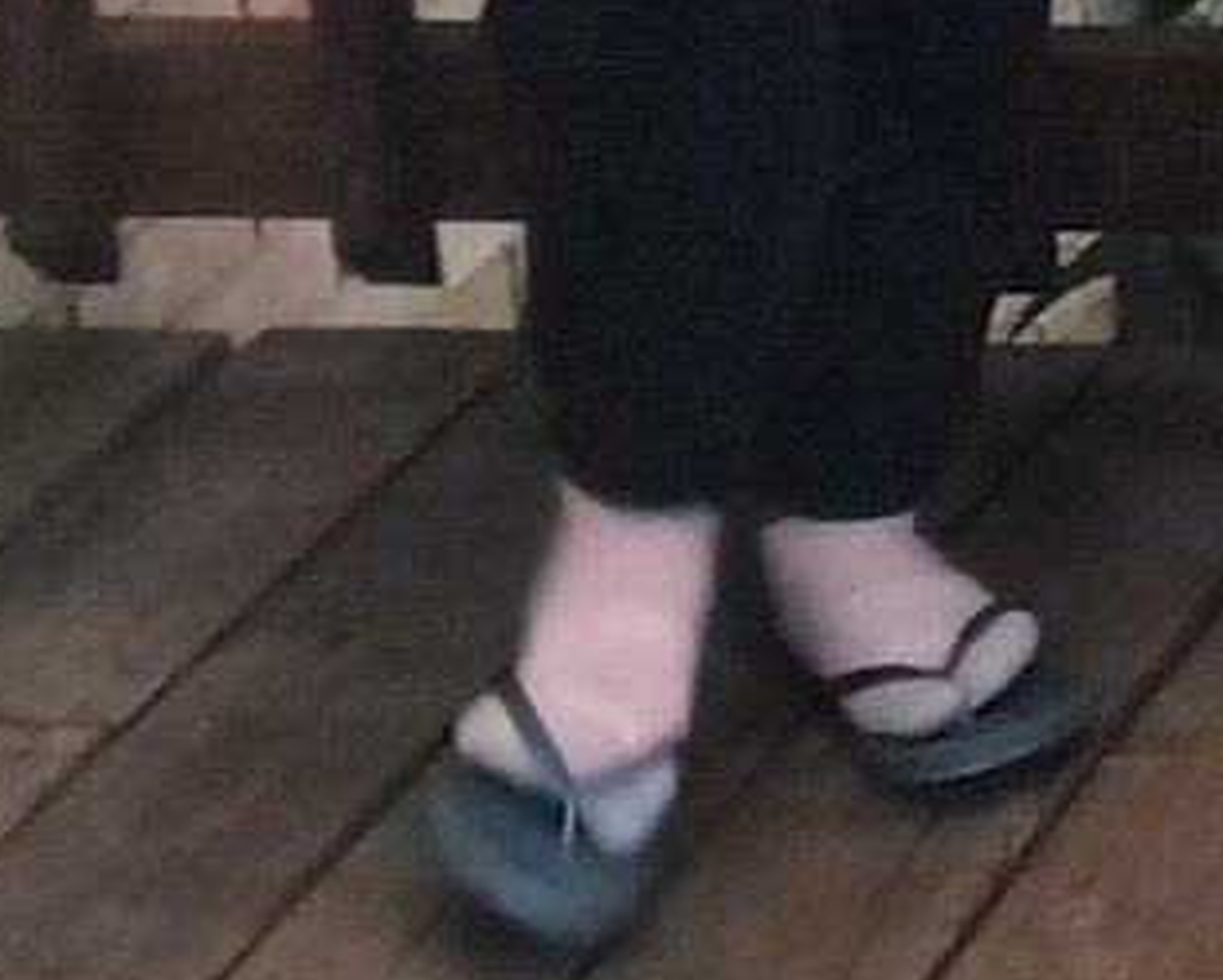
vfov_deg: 8.0
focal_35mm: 172
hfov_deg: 9.0
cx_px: 3743
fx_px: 6230
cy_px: -1703
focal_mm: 4.21
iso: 80
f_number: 1.8
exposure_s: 1/30.3
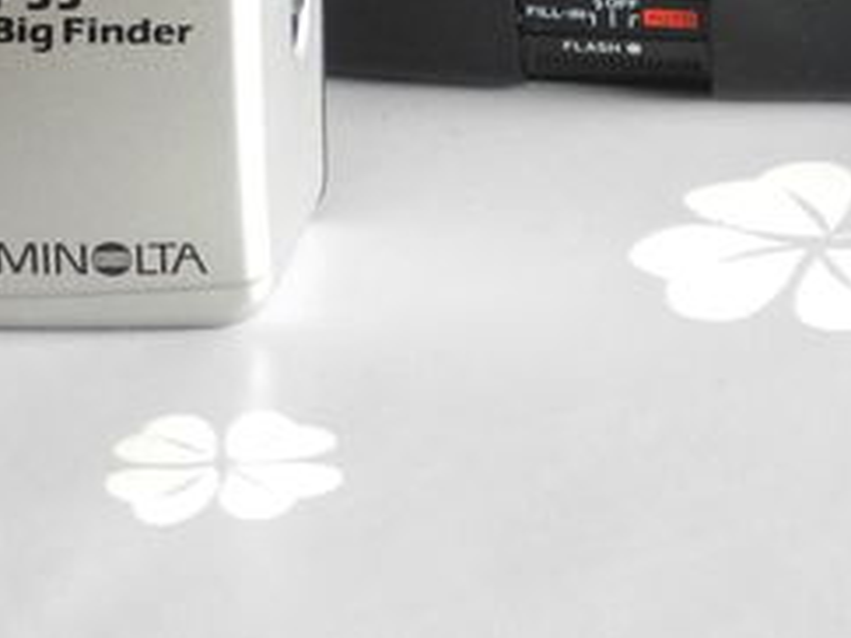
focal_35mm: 206
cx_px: 816
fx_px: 5062
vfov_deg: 7.2
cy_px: -18
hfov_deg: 9.6
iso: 320
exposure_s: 1/30
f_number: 3.5
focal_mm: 10.7
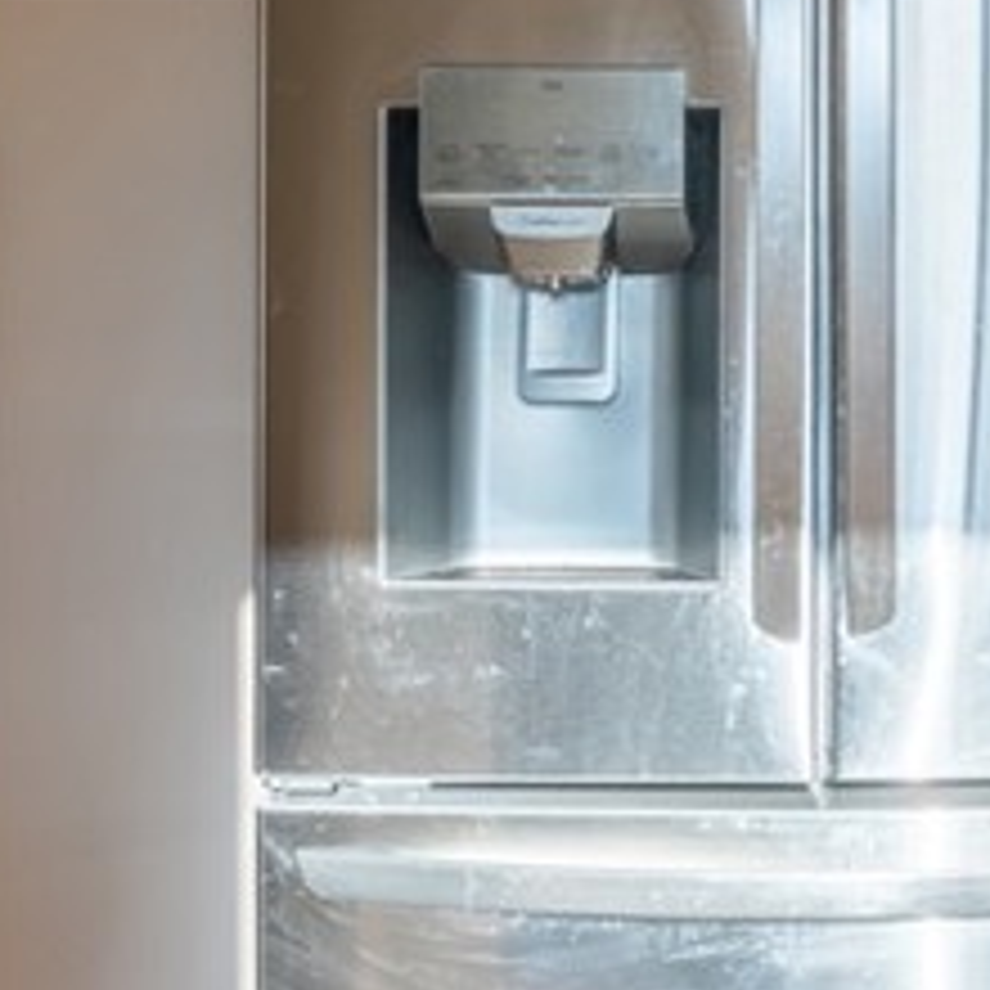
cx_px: 742
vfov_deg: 19.6
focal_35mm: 87
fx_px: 2815
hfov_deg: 19.8
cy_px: 94
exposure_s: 1/1250
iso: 400
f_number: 8
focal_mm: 22
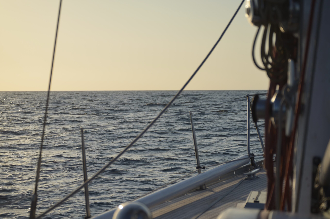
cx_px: 165
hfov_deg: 24.7
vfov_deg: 16.5
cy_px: 110
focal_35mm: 82
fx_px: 755
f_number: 4
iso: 100
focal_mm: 55
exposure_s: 1/2000
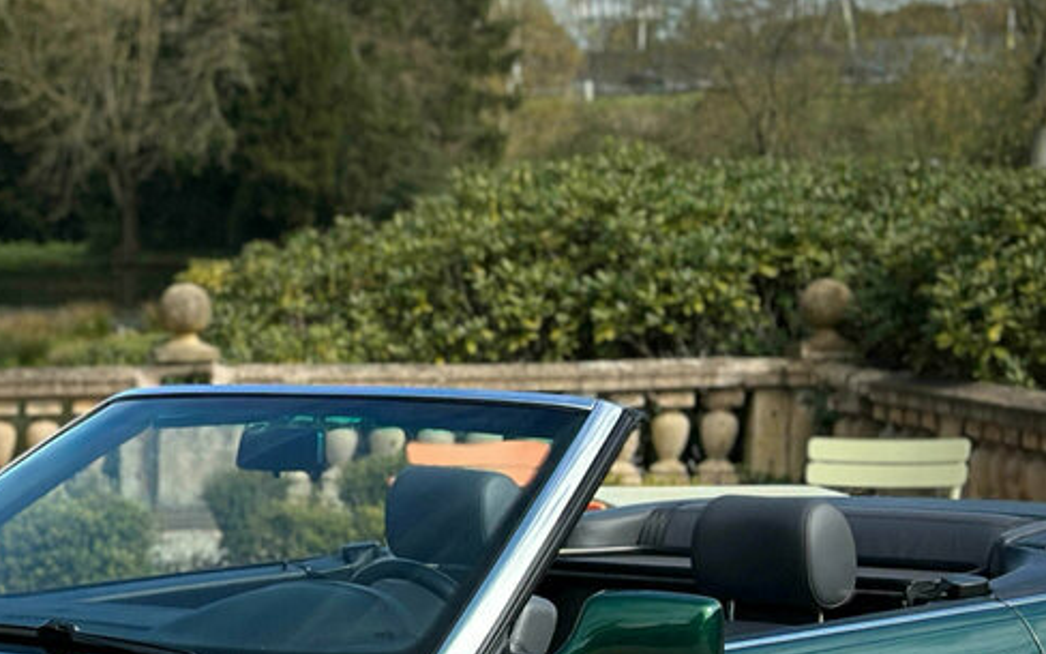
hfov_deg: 16.0
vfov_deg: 10.4
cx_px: -219
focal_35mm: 125
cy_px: 723
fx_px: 3563
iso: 80
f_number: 1.78
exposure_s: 1/3155
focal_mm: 6.86
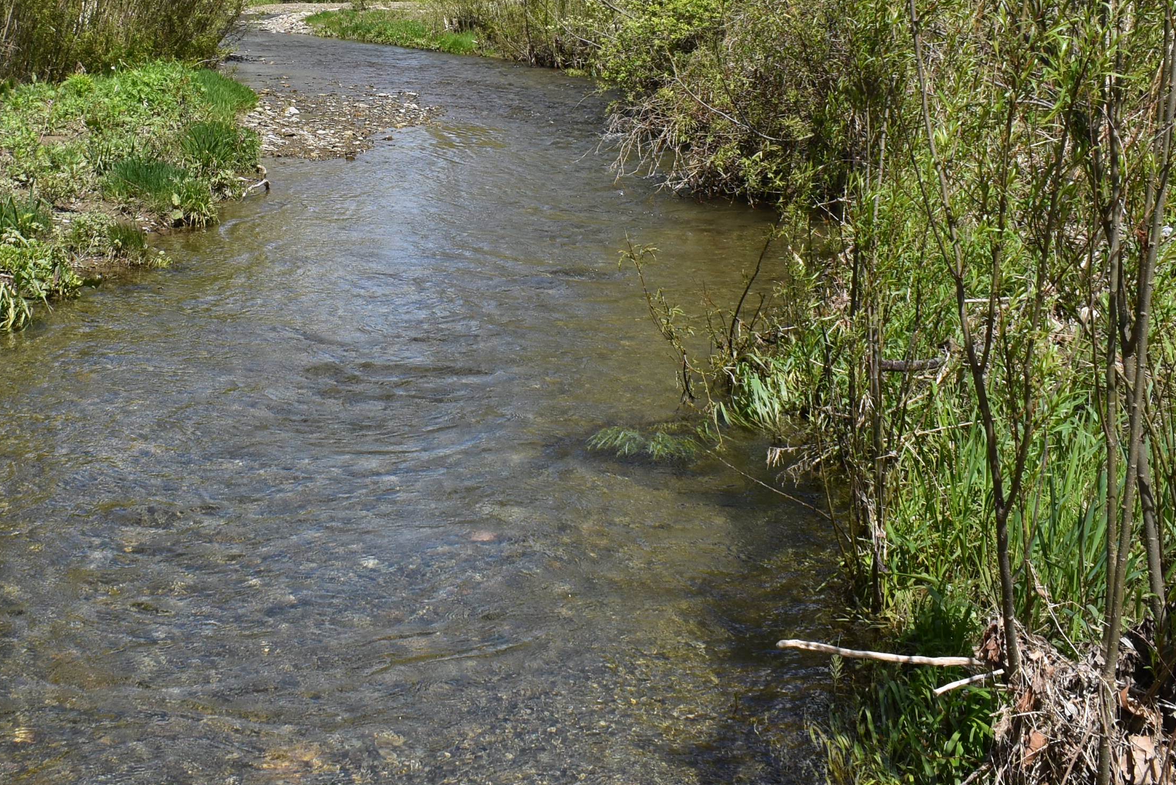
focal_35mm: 55
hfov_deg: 35.7
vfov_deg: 24.2
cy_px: 133
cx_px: 340
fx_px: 1797
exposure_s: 1/320
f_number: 9
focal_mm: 18
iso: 200
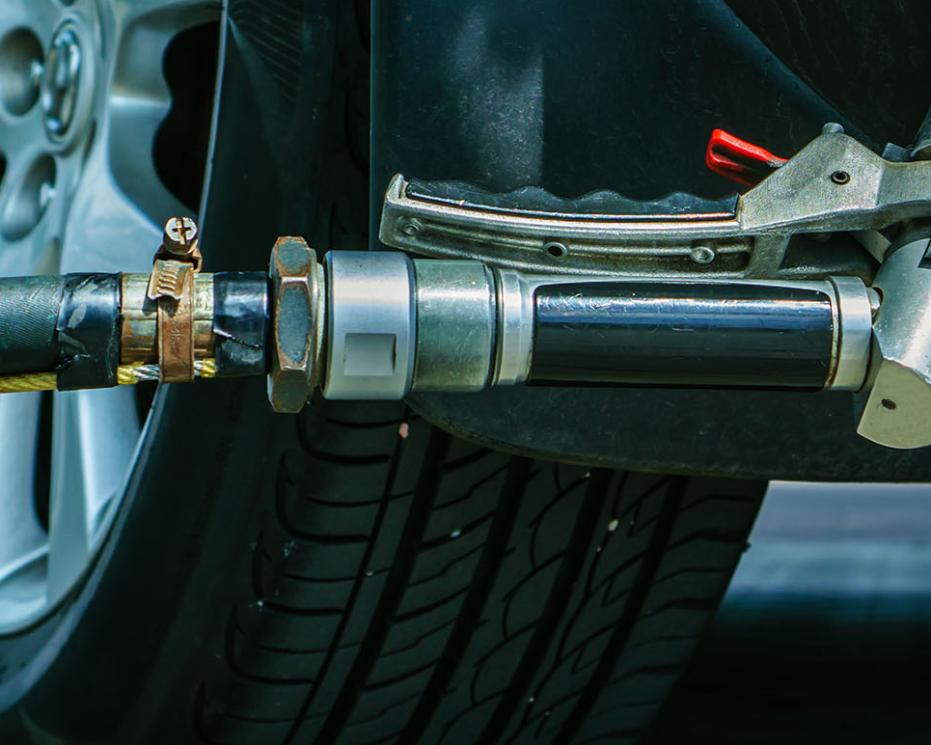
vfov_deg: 15.7
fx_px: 2698
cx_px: 629
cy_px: 206
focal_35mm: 98
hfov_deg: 19.5
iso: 200
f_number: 5.6
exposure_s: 1/500
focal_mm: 35
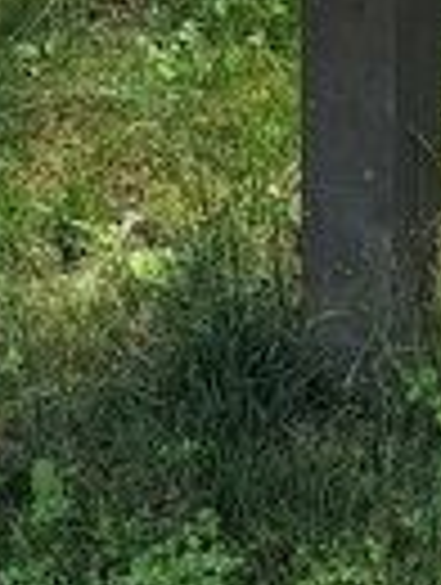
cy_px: -232
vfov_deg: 12.8
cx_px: 135
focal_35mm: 147
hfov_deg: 10.1
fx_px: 2489
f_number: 1.85
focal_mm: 6.81
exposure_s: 1/599
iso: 44
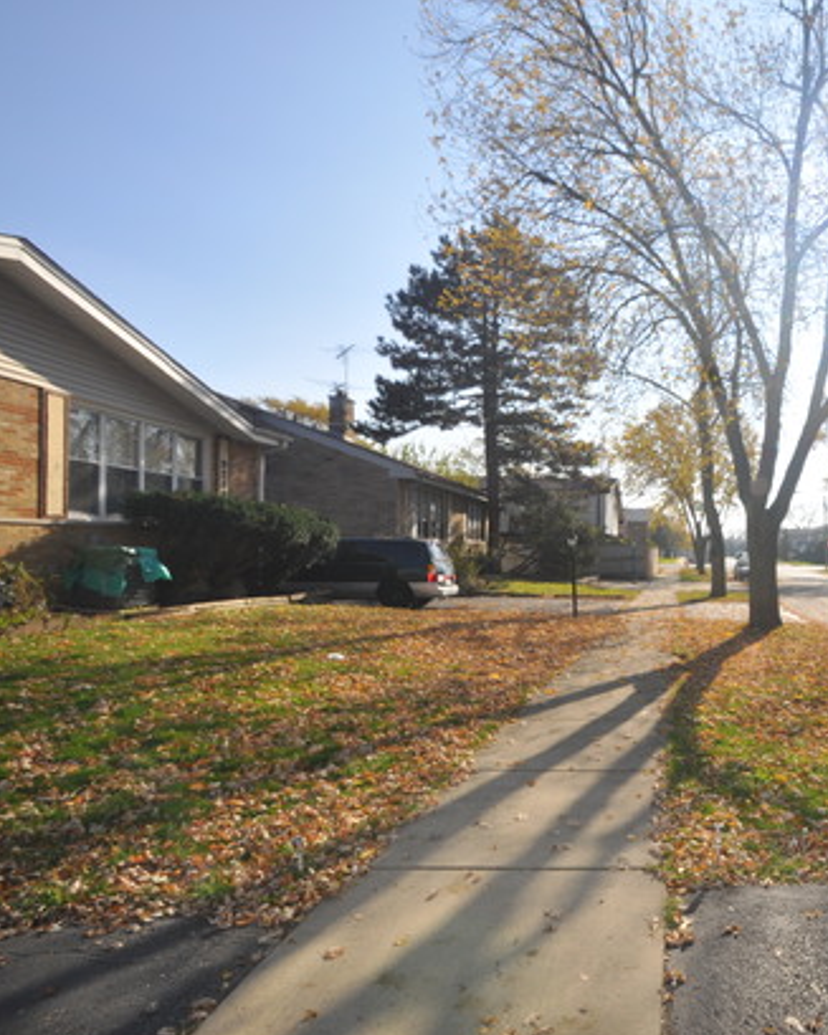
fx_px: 674
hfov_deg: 55.0
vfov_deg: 75.0
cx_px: 742
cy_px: 533
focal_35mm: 22
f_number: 14
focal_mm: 10
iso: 200
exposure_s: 1/200
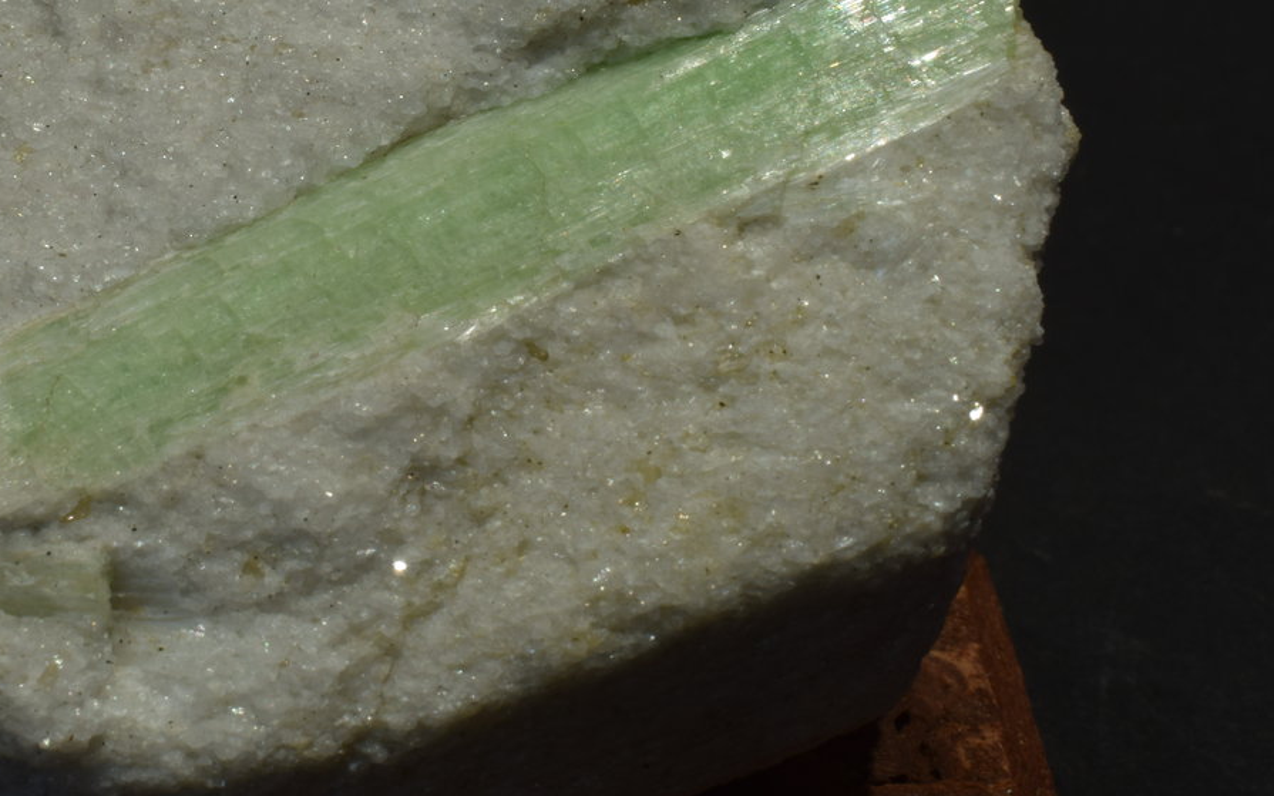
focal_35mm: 82
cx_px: 273
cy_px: 327
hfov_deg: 24.9
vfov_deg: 15.9
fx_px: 2847
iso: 200
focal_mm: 30
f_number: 29
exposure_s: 1.6
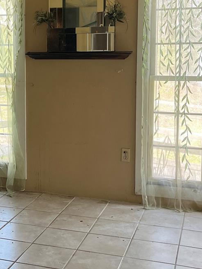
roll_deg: +0.1
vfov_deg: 31.5
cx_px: 33
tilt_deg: -5.7
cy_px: 92
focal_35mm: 61
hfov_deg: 23.6
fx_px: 475
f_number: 1.6
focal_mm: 5.1
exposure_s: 1/117
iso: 125
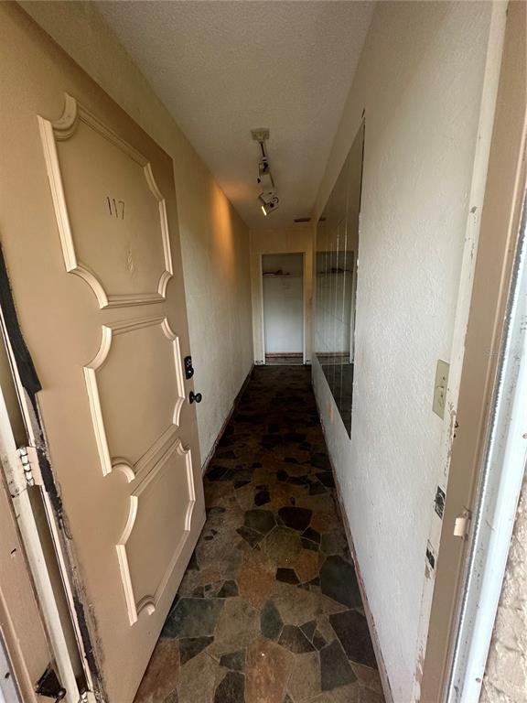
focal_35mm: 14
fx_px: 284
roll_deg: +1.2
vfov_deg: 102.1
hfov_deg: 85.7
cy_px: 352
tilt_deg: -12.2
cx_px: 264
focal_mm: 2.22
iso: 250
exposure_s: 1/120
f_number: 2.2
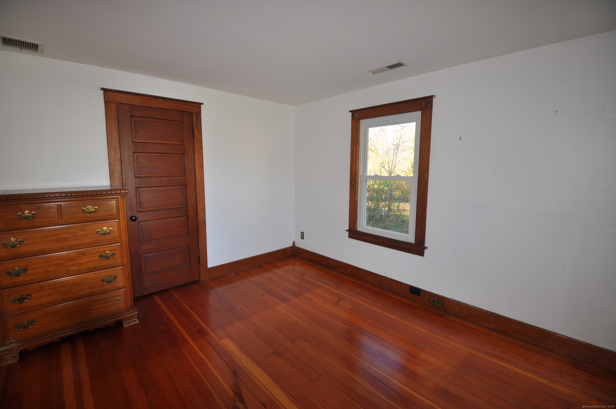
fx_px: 256
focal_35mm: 15
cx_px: 308
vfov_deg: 77.2
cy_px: 204
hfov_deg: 100.5
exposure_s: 1/60
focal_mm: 10
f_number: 3.5
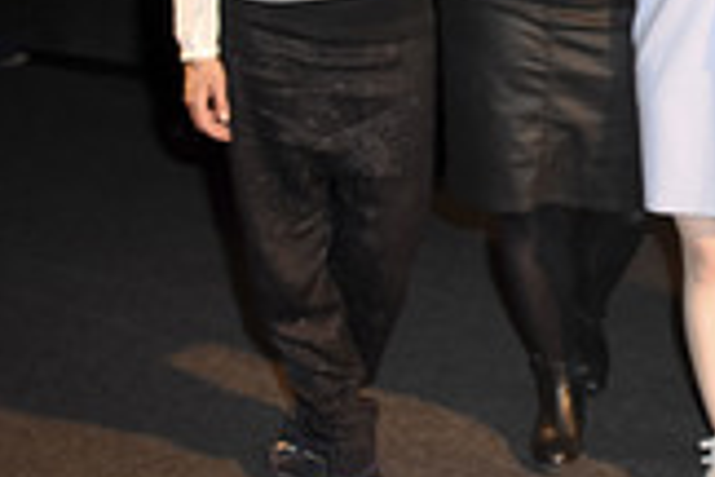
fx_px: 1827
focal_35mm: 92
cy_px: 26
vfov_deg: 14.7
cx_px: 920
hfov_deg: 20.3
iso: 1600
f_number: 4.5
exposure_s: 1/100
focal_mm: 22
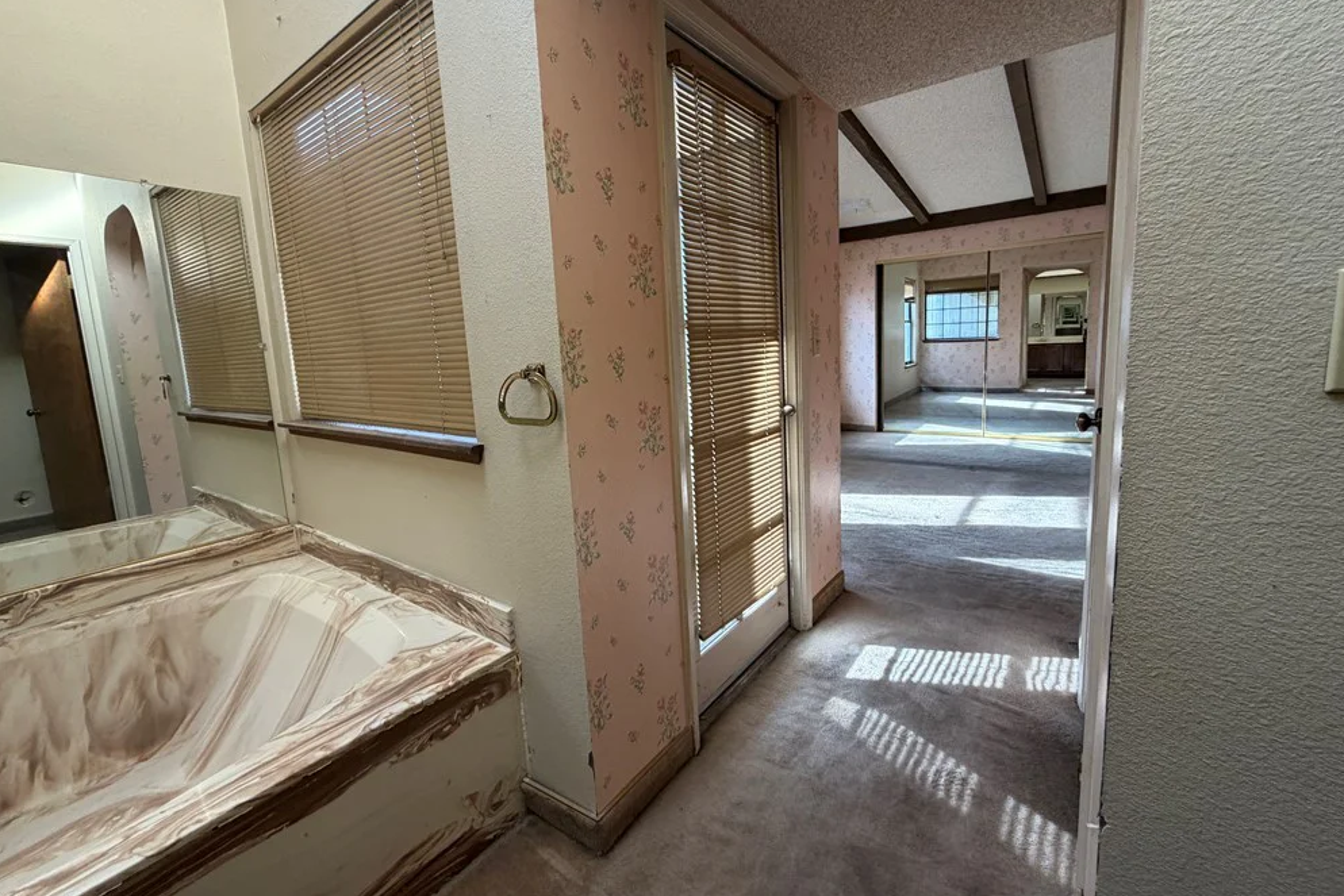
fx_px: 560
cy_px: 416
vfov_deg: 77.2
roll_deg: +3.1
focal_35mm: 15
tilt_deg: -7.6
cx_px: 679
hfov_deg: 100.4
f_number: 2.2
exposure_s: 1/121
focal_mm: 2.22
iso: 250
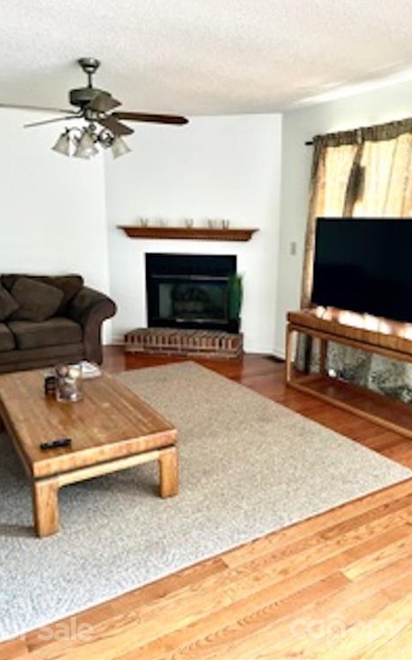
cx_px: 233
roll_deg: -0.7
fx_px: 503
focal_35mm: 28
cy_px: 326
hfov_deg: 44.4
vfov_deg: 66.5
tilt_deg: -12.7
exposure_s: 1/32
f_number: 1.6
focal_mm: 5.1
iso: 640
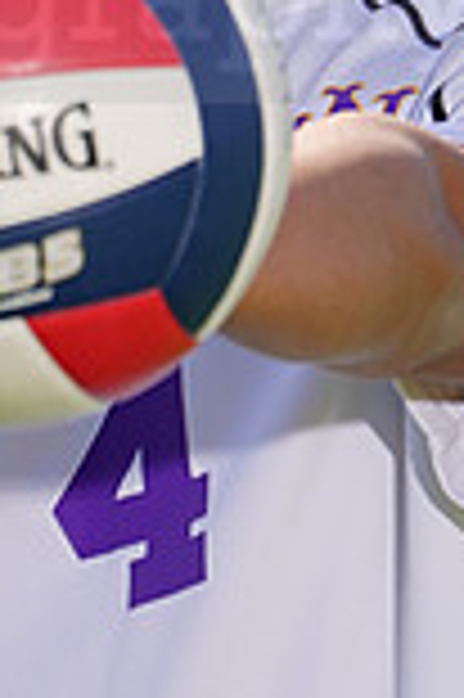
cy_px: -41
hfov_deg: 1.0
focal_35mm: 1386
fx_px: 26854
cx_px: -110
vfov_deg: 1.5
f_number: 7.1
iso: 64
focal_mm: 370
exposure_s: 1/200
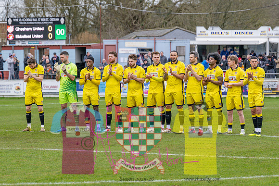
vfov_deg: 6.9
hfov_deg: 10.3
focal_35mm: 199
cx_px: 151
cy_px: 94
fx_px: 1545
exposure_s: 1/640
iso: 400
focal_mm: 120
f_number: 4
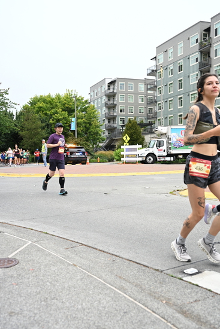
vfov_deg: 50.7
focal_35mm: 38
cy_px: 164
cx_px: 110
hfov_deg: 35.1
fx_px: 348
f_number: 4
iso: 1600
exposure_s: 1/800
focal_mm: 38
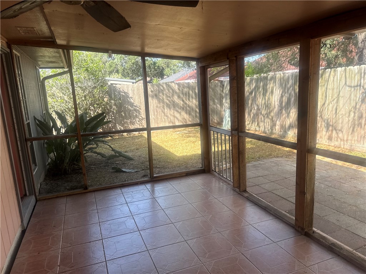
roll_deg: +3.0
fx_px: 254
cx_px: 183
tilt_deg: -11.2
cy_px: 137
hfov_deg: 71.6
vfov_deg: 56.8
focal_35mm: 24
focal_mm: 6.76
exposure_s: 1/326
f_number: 1.78
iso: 80
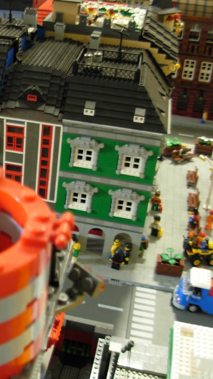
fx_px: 562
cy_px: 190
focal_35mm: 56
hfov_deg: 20.3
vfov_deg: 37.2
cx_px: -33
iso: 149
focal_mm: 6.3
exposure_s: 1/4
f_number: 2.9
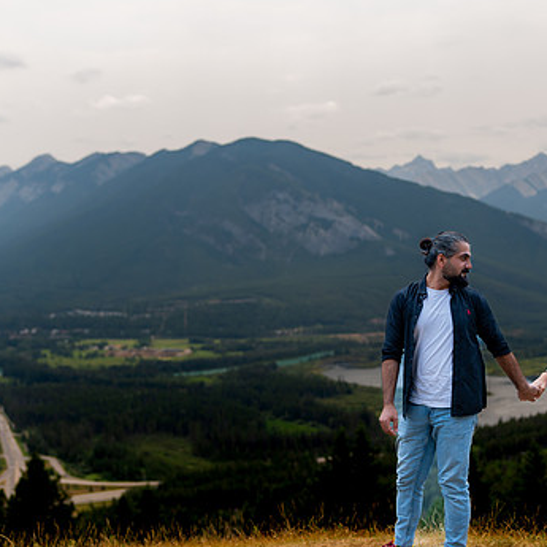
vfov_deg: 34.0
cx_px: 365
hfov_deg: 33.7
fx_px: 894
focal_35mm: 50
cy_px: 289
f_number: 2
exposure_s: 1/5000
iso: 200
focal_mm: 35
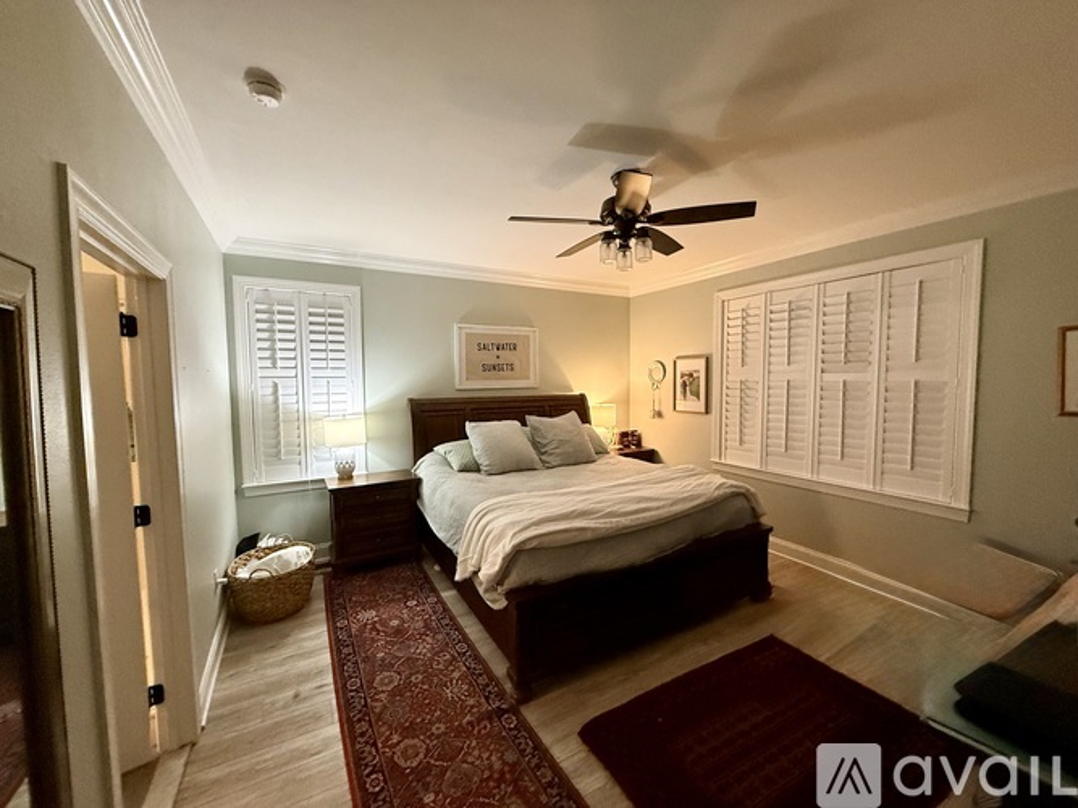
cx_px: 539
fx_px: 436
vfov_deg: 85.7
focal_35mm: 14
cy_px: 404
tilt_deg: -2.1
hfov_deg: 102.1
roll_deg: +0.4
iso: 500
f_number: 2.2
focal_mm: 2.22
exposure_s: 1/60
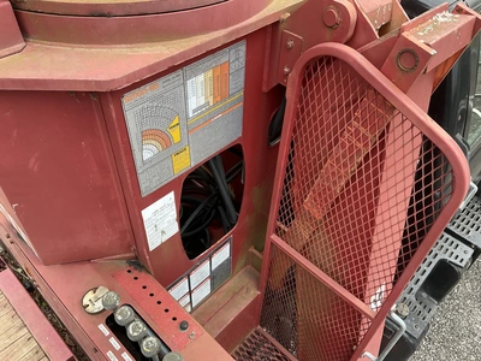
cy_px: 180
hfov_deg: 61.7
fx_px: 403
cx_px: 240
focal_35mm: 29
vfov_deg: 48.2
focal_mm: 3
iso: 20
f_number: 1.8
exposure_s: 1/122
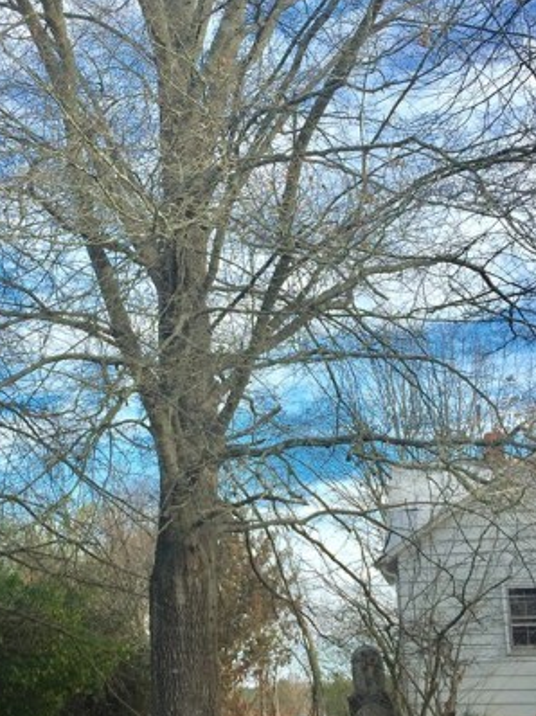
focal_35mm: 56
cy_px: 392
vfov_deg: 34.3
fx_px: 1157
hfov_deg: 26.0
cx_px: 203
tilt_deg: +17.3
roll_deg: +1.8
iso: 32
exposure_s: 1/760
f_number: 2.2
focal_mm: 4.15
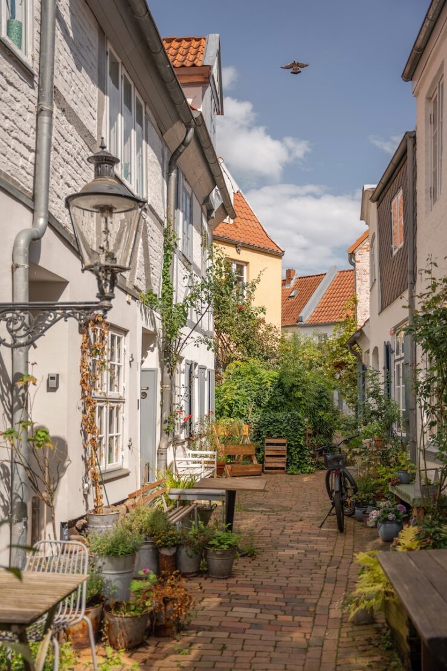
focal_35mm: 37
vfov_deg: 51.5
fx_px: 695
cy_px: 336
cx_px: 224
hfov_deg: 35.7
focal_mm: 37.3
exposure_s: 1/2500
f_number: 2.8
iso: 100
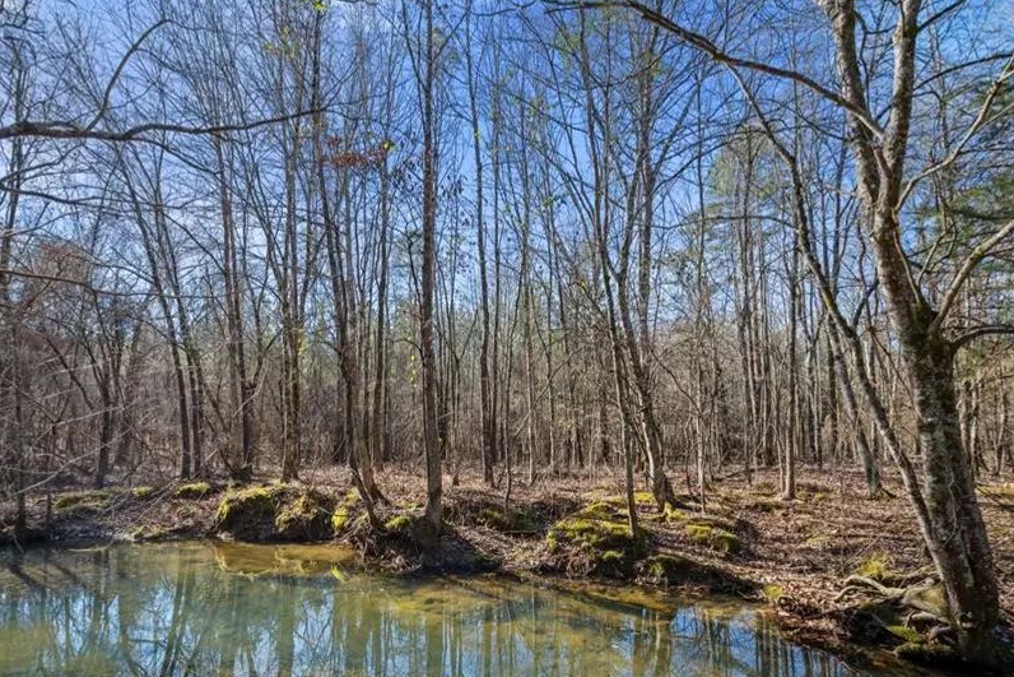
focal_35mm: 18
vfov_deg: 66.4
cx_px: 462
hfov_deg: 89.8
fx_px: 507
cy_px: 423
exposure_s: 1/30
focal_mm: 14
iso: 250
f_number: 9
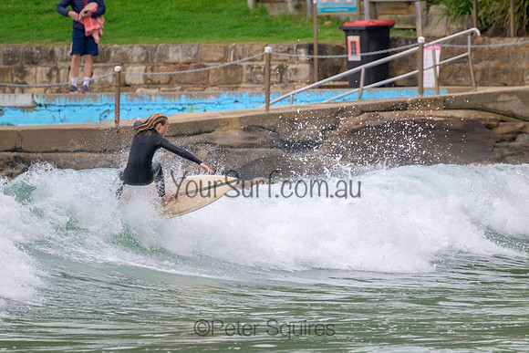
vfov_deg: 1.6
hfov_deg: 2.4
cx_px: 249
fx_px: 12538
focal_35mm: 853
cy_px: 166
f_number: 11
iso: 1100
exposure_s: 1/1250
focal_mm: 800
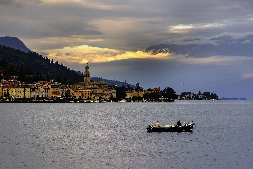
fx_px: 801
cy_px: 84
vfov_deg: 12.0
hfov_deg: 17.9
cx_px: 126
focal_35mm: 114
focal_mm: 110
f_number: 3.5
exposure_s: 1/250
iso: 64
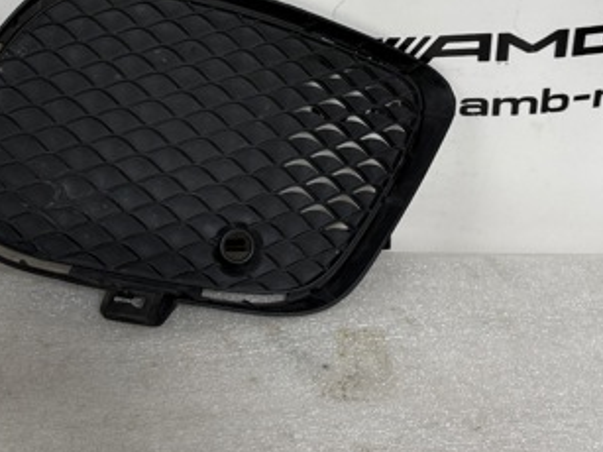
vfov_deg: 28.0
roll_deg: -1.2
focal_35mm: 50
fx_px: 871
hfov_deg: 38.0
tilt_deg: -25.4
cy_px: 41
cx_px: 224
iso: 160
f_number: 1.78
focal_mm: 6.76
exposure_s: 1/121
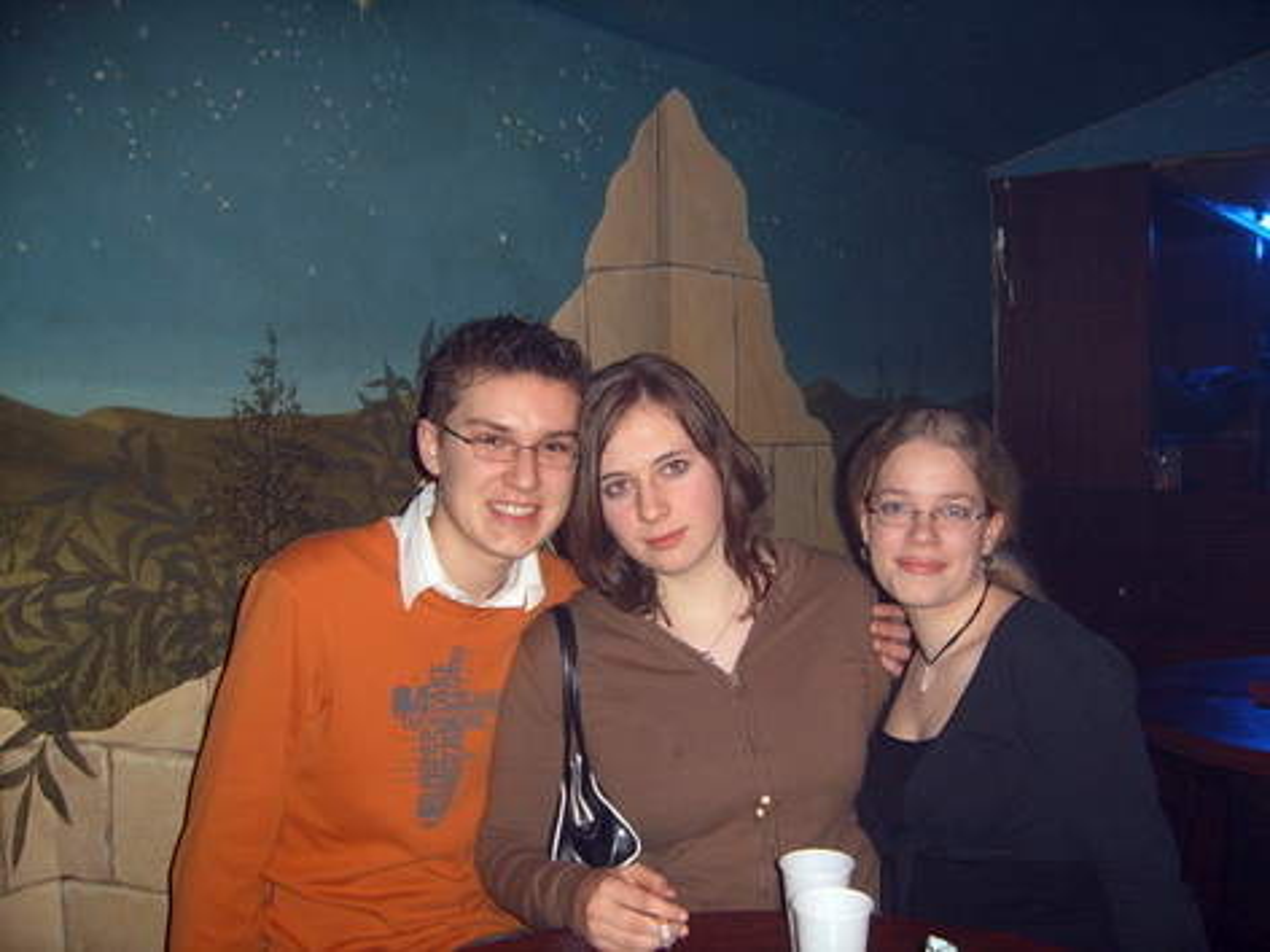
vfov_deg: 40.7
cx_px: 635
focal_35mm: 35
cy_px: 476
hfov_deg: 52.6
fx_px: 1284
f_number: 2.8
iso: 100
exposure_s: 1/30
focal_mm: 5.8
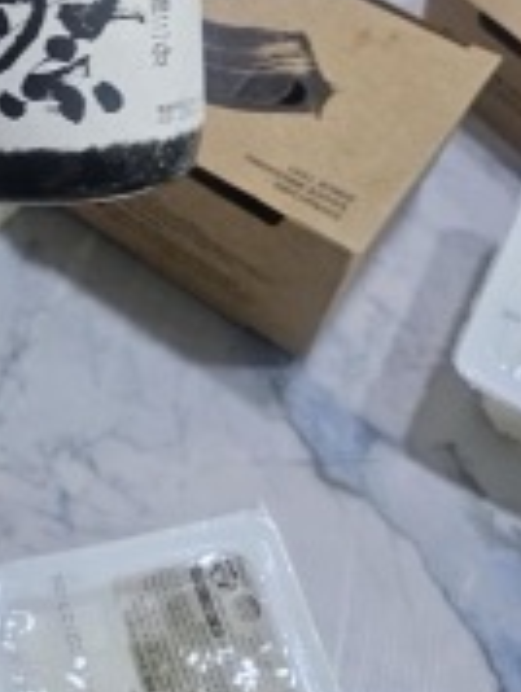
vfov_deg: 28.9
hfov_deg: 21.7
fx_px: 1241
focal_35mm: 62
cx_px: -132
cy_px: -19
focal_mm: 6.3
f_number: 1.7
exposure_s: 1/120
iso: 500
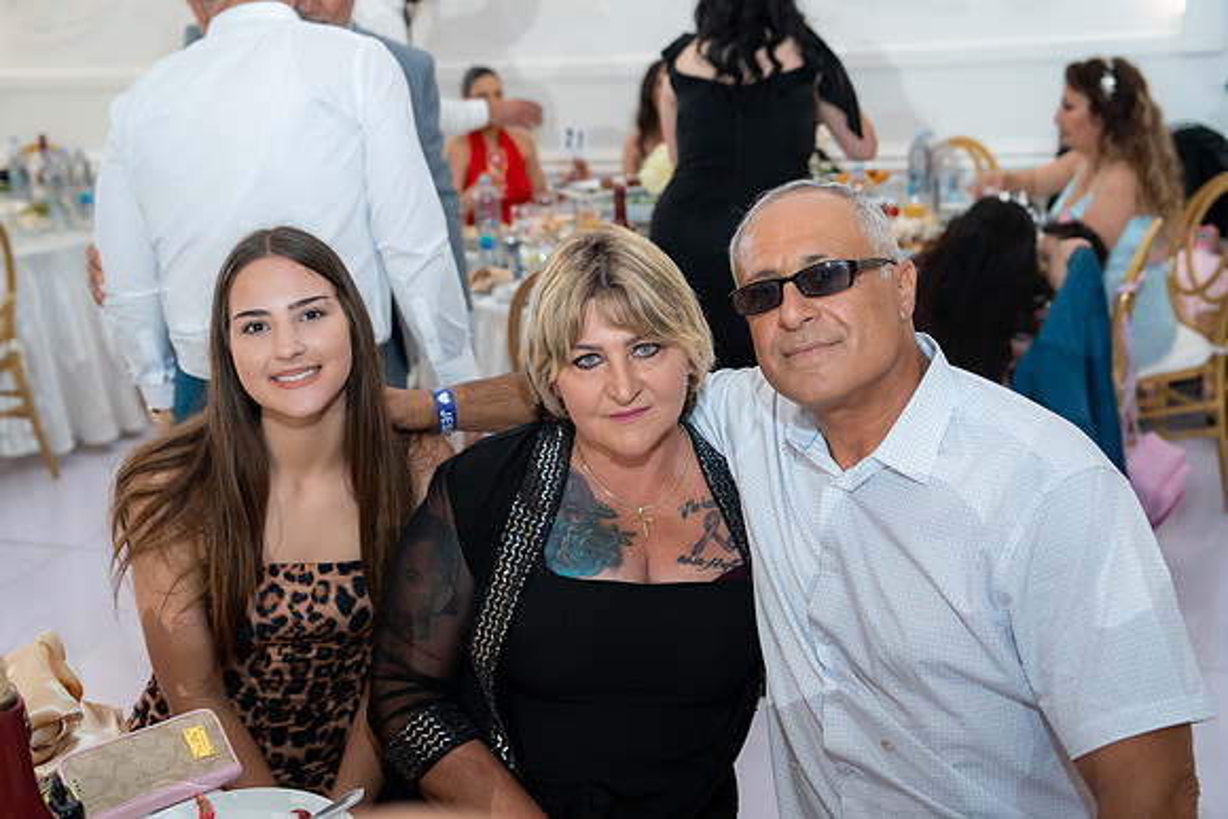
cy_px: 410
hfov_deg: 45.4
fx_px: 1467
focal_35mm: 43
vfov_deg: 31.2
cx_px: 614
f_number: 3.5
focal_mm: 43
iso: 3200
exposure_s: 1/200
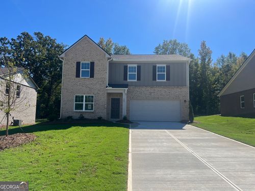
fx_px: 192
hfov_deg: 67.3
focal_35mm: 26
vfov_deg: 53.1
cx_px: 128
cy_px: 96
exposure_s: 1/5076
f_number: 1.5
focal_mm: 5.7
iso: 50
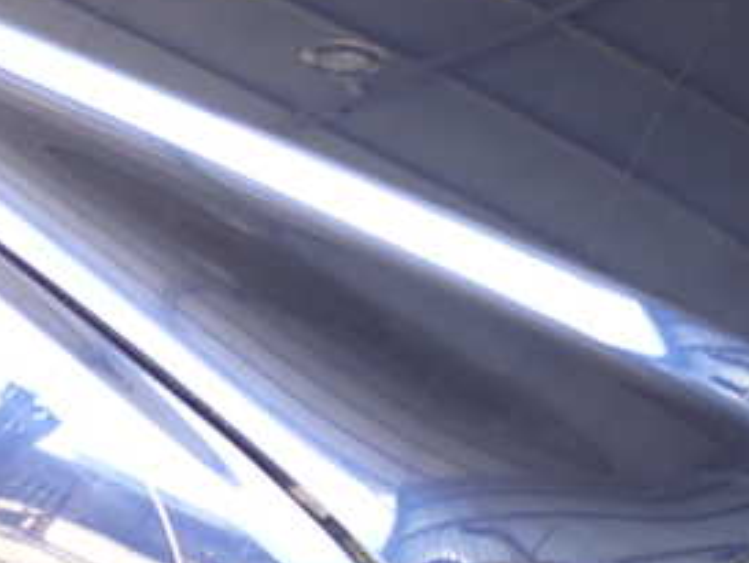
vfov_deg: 21.9
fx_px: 1429
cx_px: 587
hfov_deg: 28.8
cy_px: 93
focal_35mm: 66
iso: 125
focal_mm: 5.4
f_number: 2.3
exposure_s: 1/60
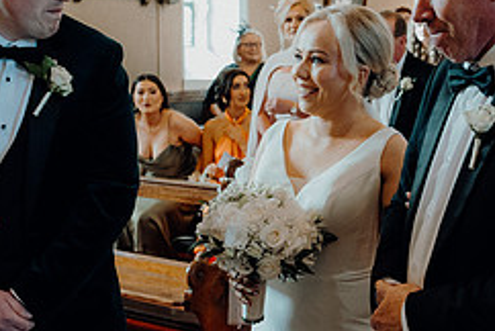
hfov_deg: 30.0
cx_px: 278
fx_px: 922
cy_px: 203
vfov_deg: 20.3
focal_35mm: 67
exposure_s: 1/200
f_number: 3.5
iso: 2500
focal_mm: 28
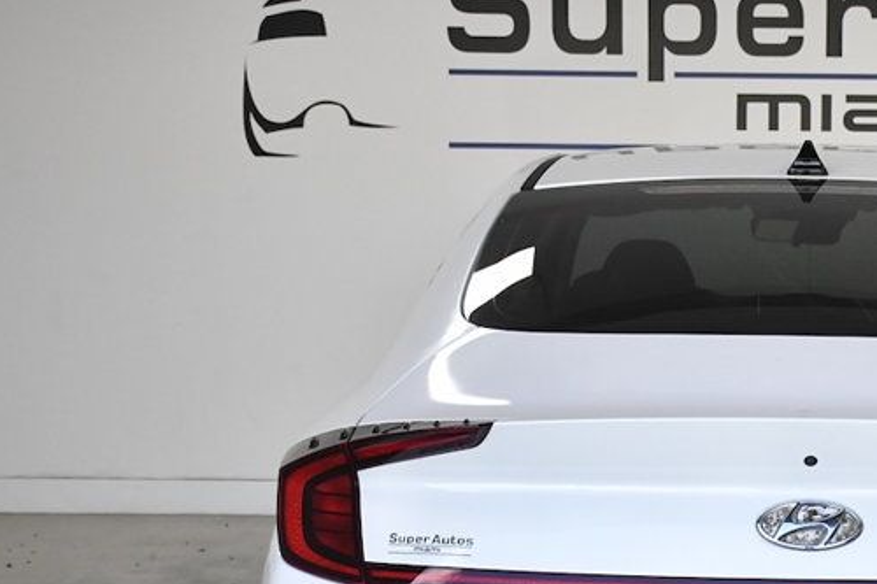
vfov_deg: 16.5
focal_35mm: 82
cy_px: 469
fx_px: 1997
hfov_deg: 24.0
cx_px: 817
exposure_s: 1/3200
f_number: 4
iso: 2500
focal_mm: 27
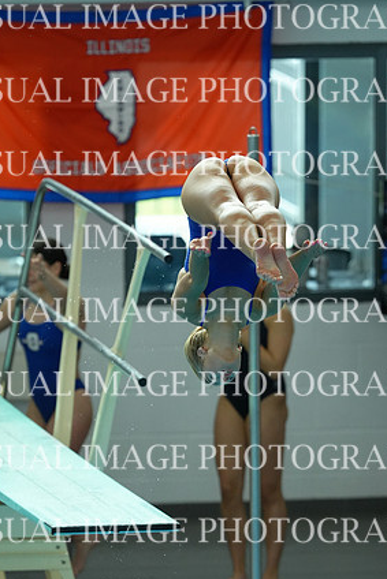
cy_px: 347
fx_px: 8812
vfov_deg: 3.8
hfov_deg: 2.5
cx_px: 189
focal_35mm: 547
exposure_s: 1/1600
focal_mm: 400
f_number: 4
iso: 4000
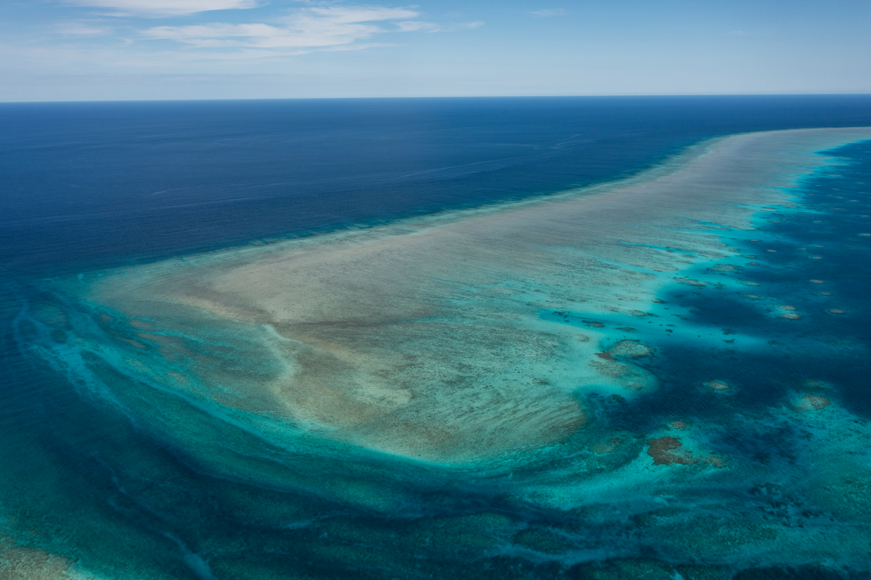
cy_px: 290
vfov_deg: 46.4
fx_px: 677
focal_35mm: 28
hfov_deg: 65.5
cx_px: 436
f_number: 4.5
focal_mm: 10.26
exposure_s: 1/160
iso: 100
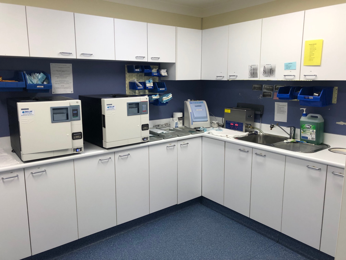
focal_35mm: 28
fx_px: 280
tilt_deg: -9.2
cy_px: 130
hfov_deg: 63.4
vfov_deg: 49.7
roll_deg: +0.4
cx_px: 173
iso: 25
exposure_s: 1/33
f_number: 1.8
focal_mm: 3.99
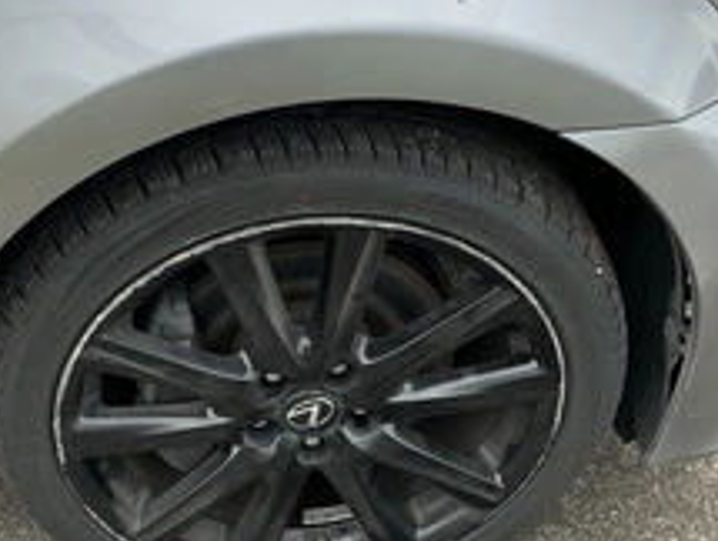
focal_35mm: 52
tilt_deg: -35.8
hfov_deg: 36.6
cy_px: 224
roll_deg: -0.9
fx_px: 1080
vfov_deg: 28.1
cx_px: 271
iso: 25
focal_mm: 3
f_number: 1.8
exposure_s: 1/435
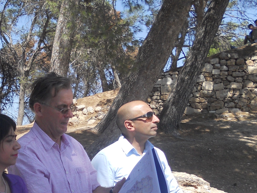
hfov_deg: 26.2
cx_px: 12
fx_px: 527
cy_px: 175
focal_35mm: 71
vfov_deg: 20.3
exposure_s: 1/640
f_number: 3.2
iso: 80
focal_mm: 4.9
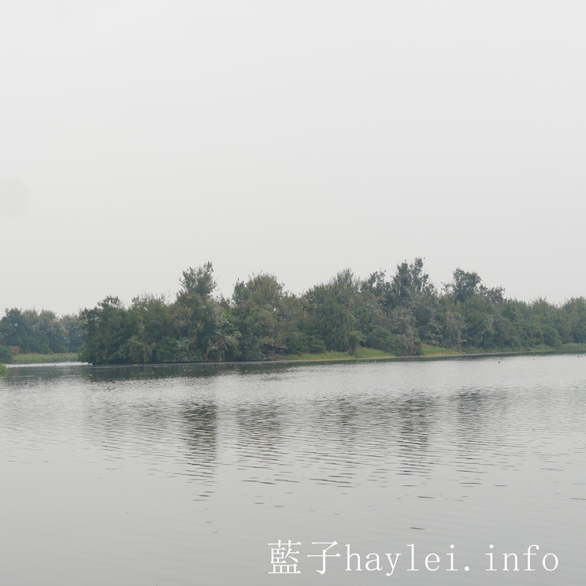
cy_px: 291
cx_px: 199
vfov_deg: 22.8
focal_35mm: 76
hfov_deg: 22.7
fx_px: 1456
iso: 200
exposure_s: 1/250
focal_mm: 32
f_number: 6.3
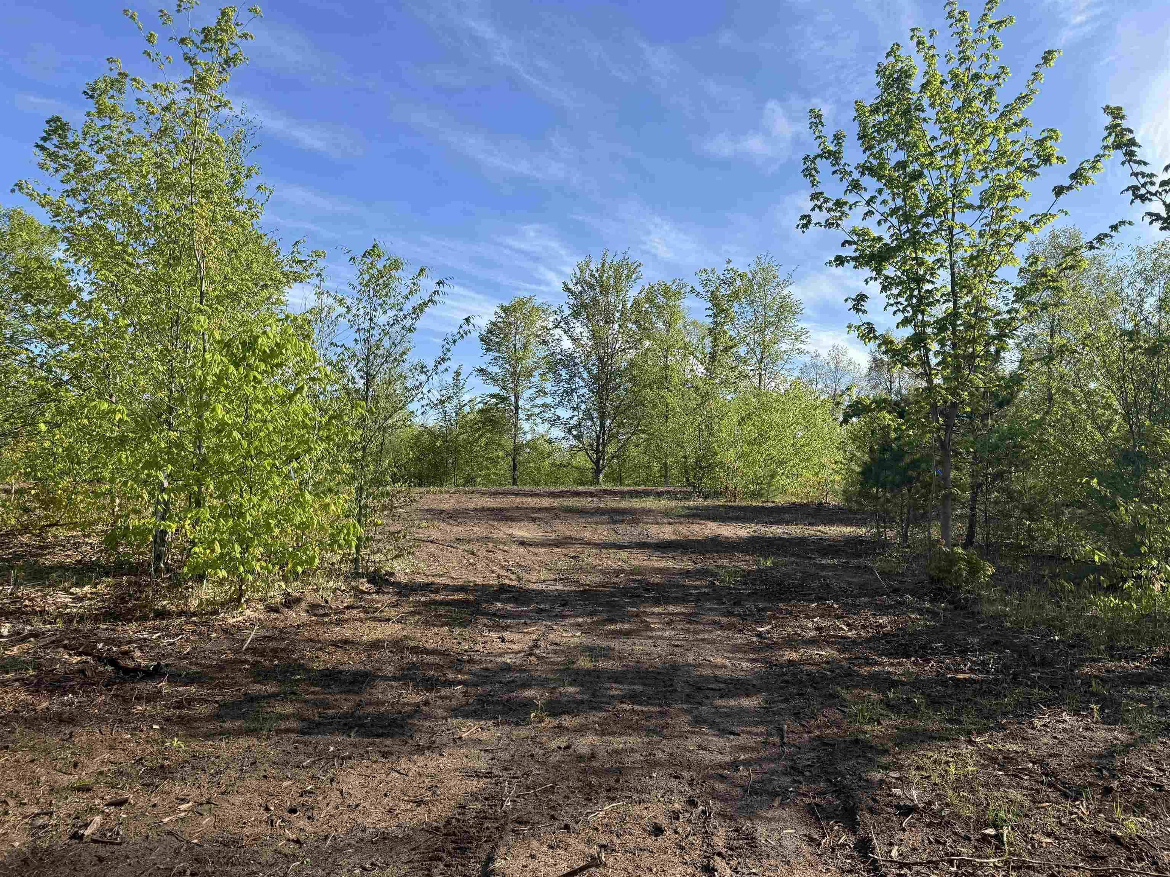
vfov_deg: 56.8
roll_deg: +0.2
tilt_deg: +3.0
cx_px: 585
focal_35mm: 24
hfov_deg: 71.6
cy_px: 438
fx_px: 811
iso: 80
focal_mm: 6.76
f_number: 1.78
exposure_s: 1/2611
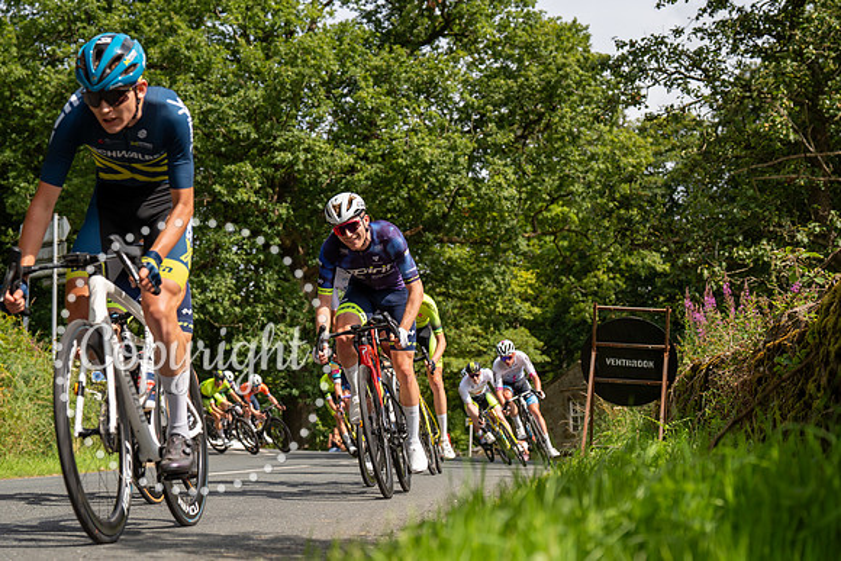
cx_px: 420
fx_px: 1636
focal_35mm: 70
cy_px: 280
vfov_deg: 19.5
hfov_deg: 28.8
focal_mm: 70
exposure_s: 1/1000
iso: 200
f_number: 5
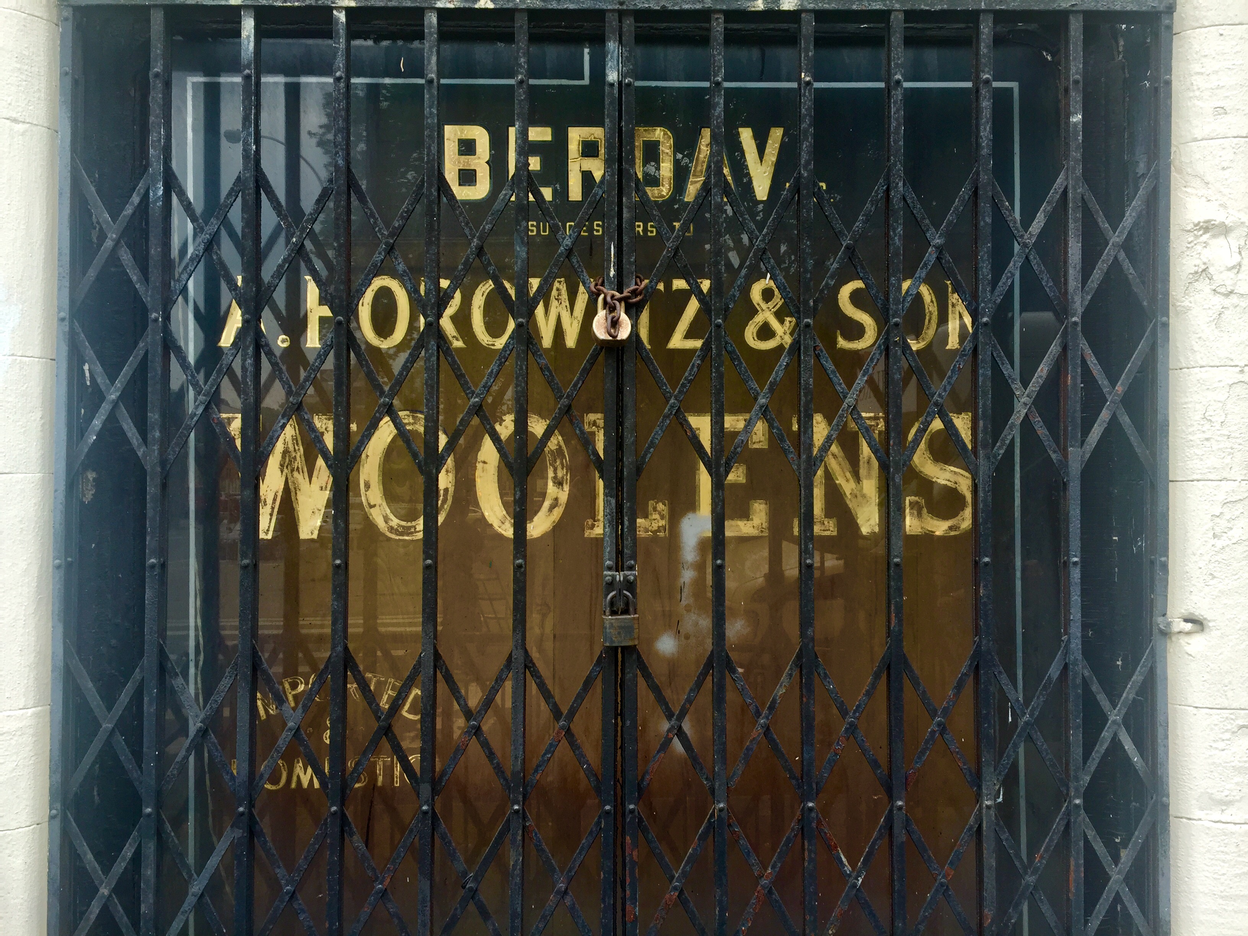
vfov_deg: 48.2
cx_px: 624
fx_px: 1046
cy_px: 468
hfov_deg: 61.7
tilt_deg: -0.7
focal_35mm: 29
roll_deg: -1.0
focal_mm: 4.15
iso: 32
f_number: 2.2
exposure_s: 1/120
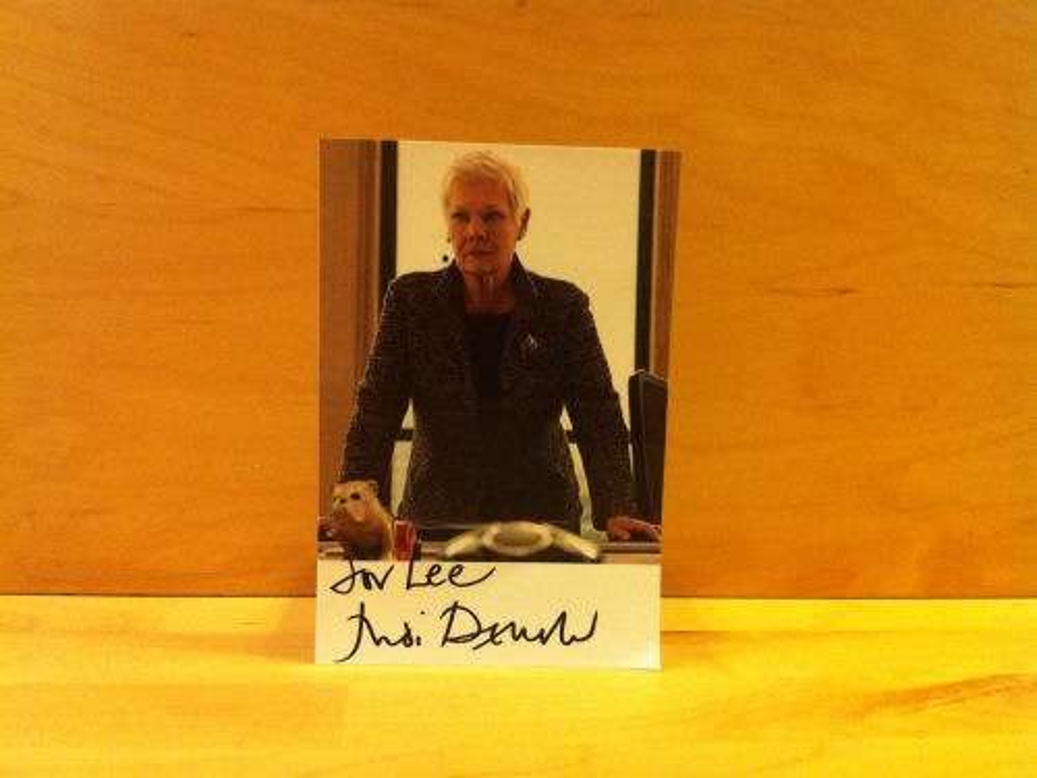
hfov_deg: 52.6
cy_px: 389
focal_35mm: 35
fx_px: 1049
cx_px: 518
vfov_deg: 40.7
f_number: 2.8
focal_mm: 3.85
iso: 320
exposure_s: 1/17
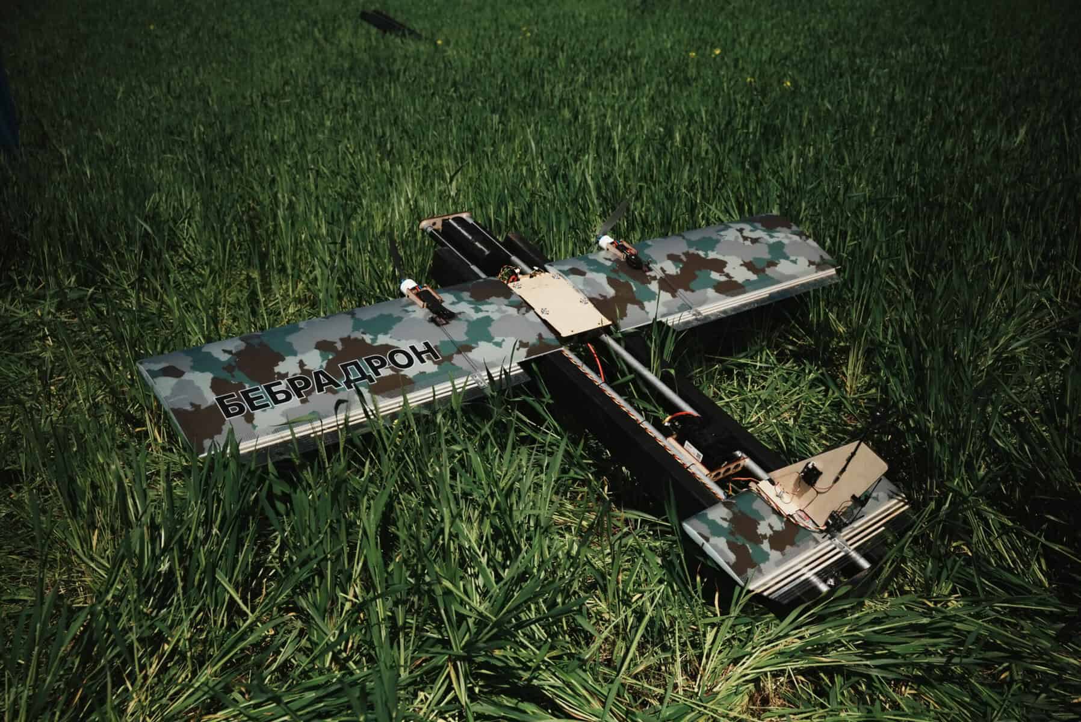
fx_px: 1052
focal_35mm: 35
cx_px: 540
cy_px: 361
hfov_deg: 54.4
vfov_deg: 37.9
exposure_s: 1/400
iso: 400
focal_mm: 35
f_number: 4
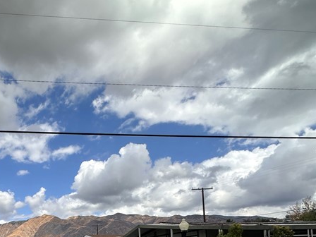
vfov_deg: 38.6
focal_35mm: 32
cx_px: 12
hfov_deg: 48.5
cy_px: 243
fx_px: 292
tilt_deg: +4.0
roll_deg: +1.2
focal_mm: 2.22
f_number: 2.2
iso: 50
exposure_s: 1/2747
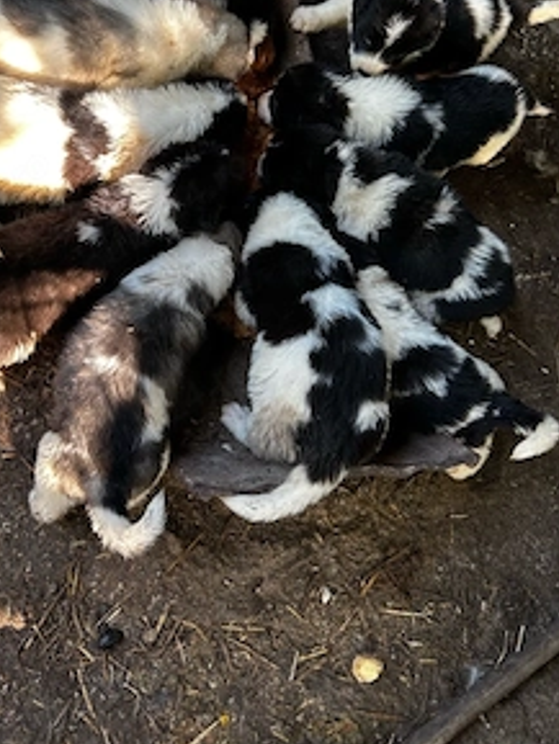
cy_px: 247
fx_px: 775
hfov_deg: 39.5
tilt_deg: -63.2
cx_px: 216
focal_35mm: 36
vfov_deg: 50.4
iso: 80
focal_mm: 5.7
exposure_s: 1/121
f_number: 1.5
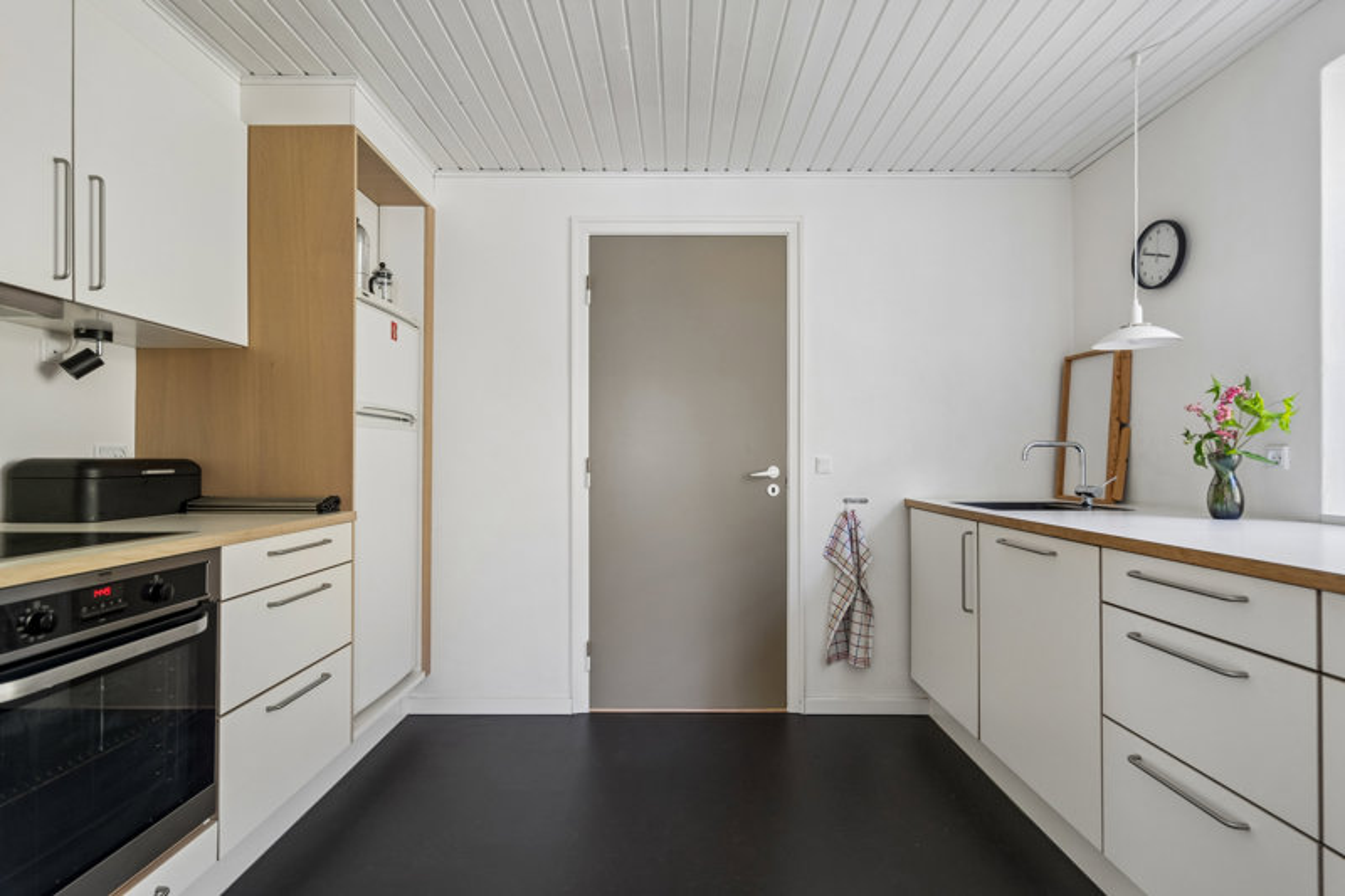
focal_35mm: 17
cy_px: 448
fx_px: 635
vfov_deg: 70.4
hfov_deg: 93.3
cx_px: 672
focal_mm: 17
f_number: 5.6
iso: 400
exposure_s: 1/160
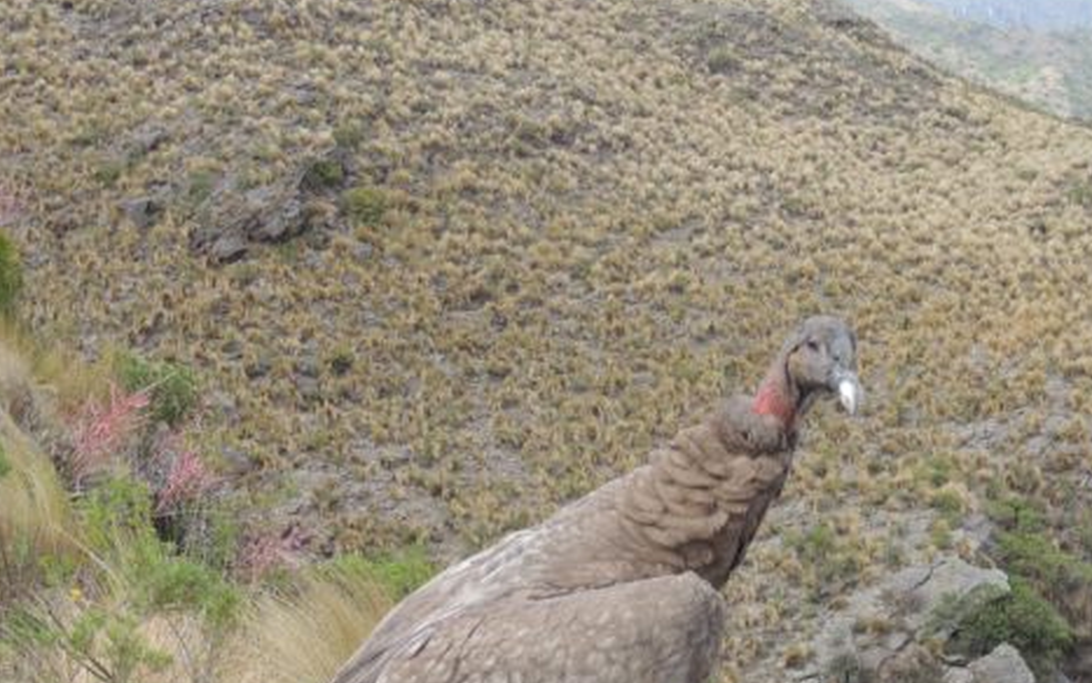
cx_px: 737
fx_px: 2351
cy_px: 538
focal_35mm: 79
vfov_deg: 16.4
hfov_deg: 26.0
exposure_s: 1/320
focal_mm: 8.9
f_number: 3.6
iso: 100
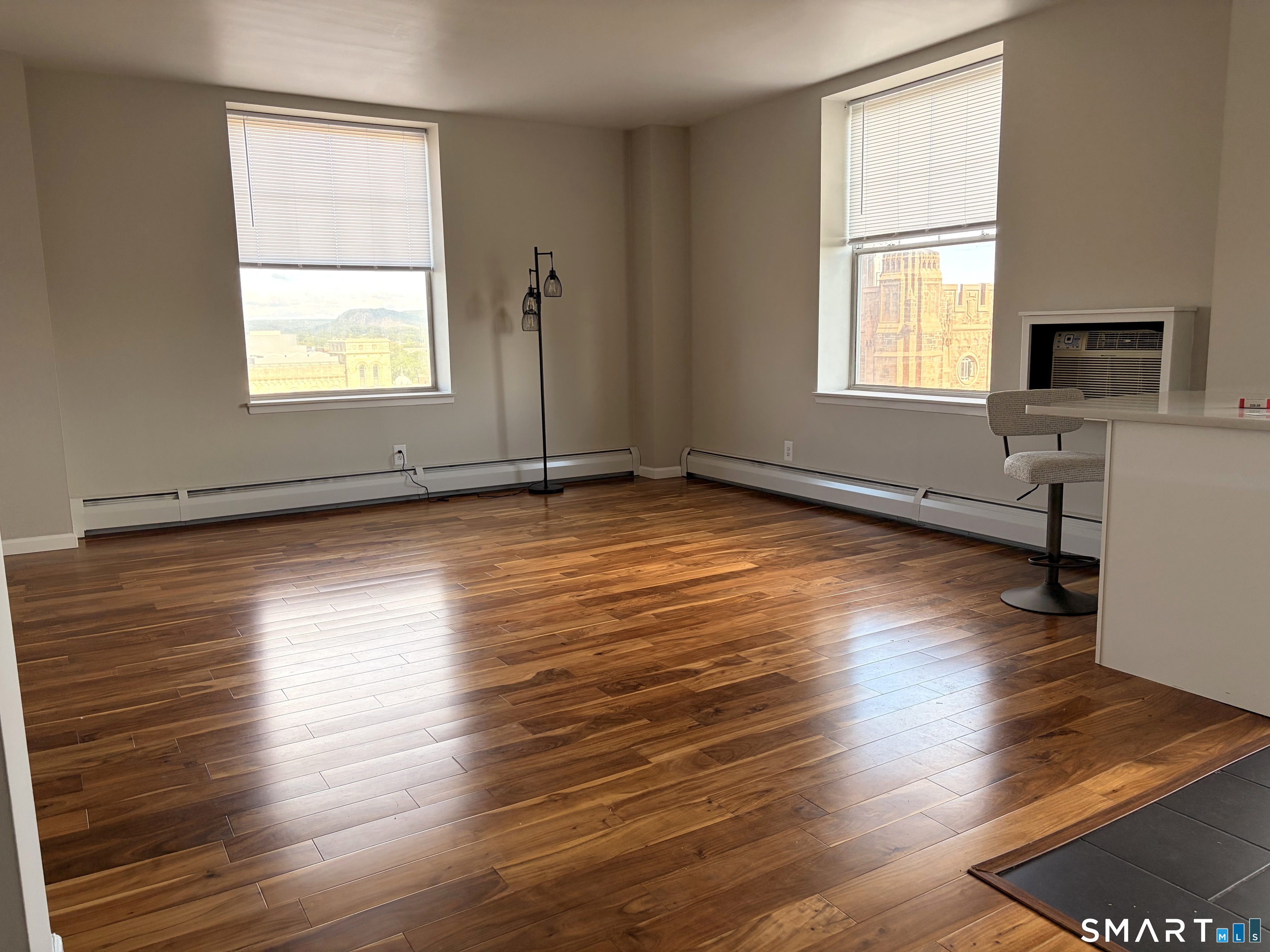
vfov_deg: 53.1
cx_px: 635
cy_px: 476
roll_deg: +0.8
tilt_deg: -9.3
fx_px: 954
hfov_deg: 67.3
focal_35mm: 26
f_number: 1.6
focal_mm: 5.96
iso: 100
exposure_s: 1/228
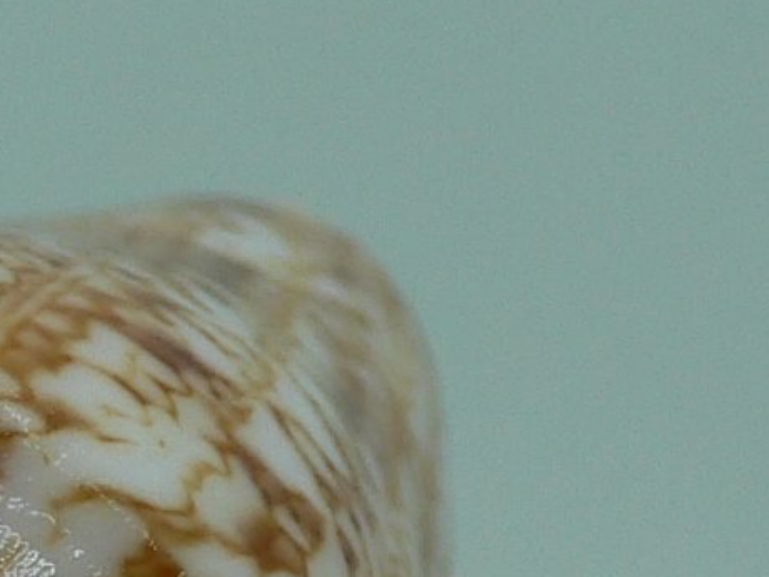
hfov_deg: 12.7
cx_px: -52
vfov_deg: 9.4
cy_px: 904
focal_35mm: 153
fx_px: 3400
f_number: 2.8
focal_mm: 4.6
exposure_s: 1/60
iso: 80
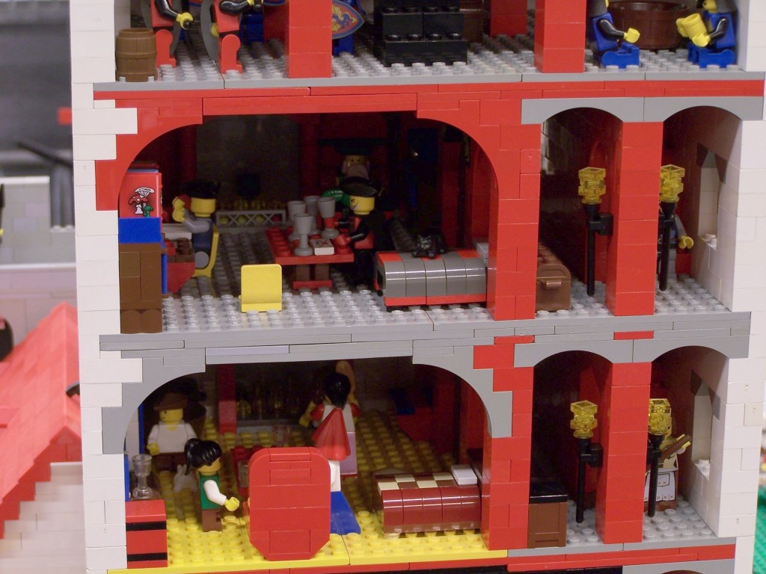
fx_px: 2080
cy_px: 287
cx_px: 383
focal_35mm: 94
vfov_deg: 15.7
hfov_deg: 20.9
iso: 80
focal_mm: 15.6
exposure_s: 1/2
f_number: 3.2
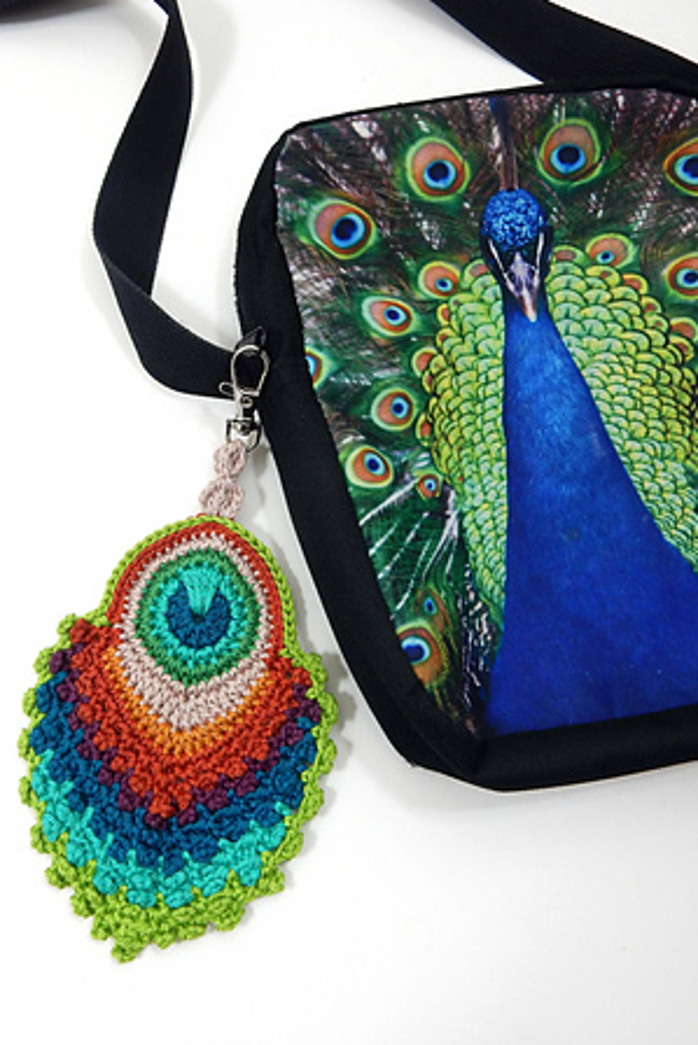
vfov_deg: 63.6
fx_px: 843
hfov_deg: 44.8
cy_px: 522
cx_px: 286
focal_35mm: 29
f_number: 3.7
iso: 125
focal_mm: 4.5
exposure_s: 1/50
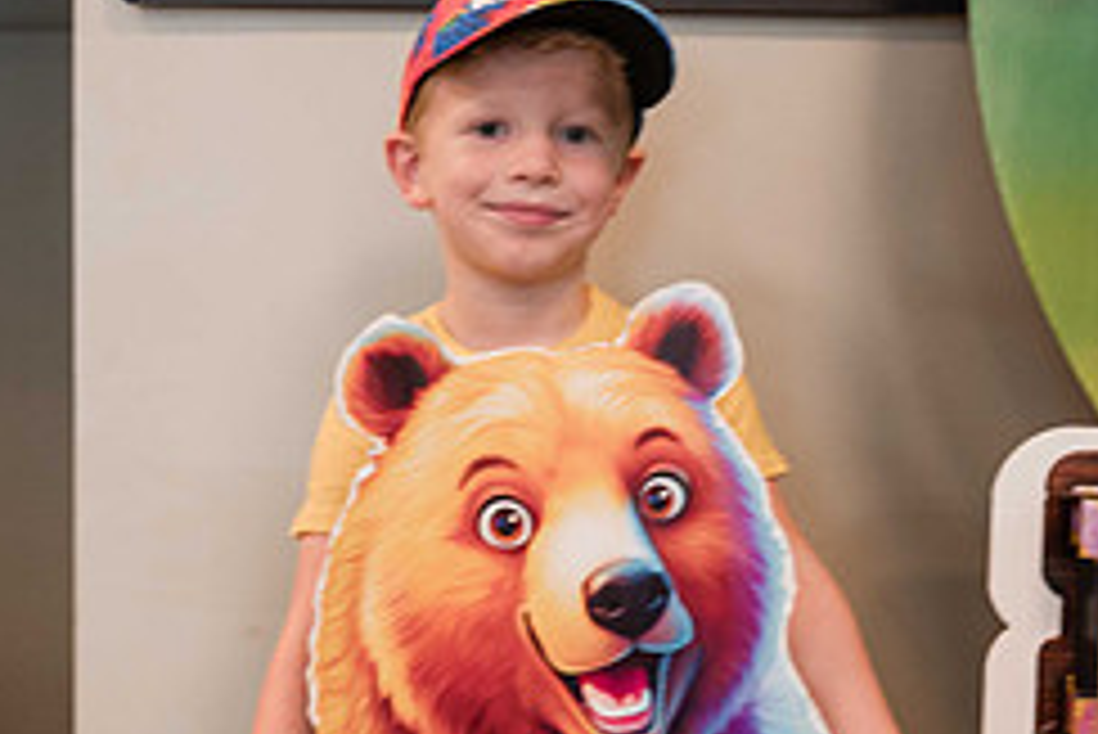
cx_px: 397
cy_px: 575
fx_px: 1862
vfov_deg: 22.0
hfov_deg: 32.7
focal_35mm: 61
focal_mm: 23.5
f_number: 4
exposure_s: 1/125
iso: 1000
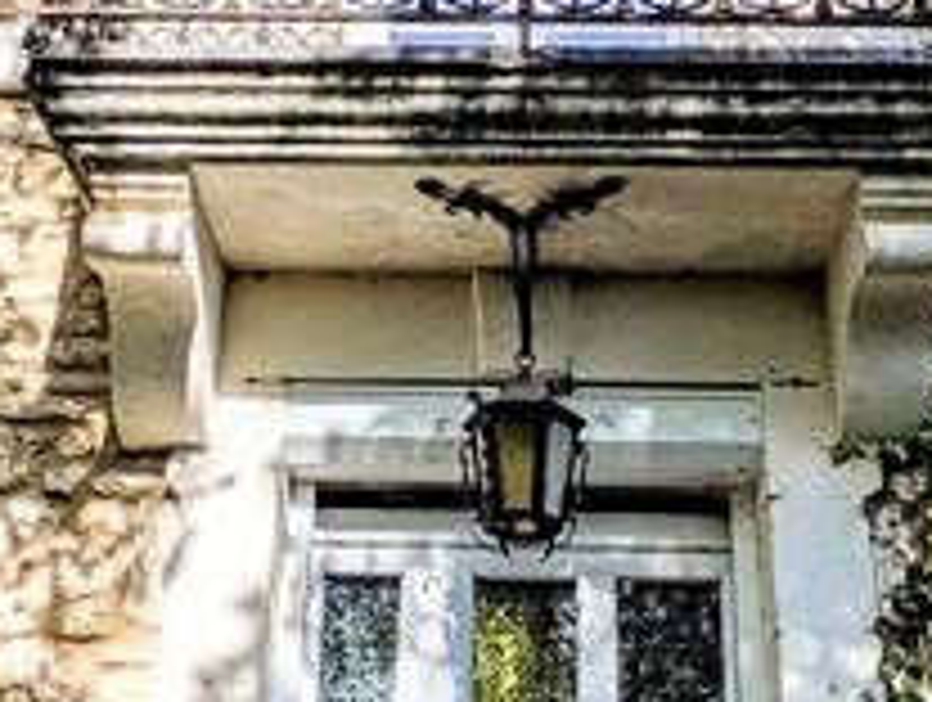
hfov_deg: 35.5
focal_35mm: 54
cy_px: 338
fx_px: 1456
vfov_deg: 27.1
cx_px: 486
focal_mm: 1.85
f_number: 2.2
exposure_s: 1/3205
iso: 52
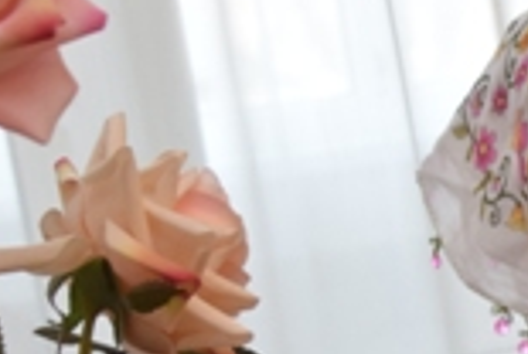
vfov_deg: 7.9
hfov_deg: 11.4
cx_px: 773
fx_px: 2542
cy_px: 488
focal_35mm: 173
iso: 800
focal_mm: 28
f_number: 4.5
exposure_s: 1/80
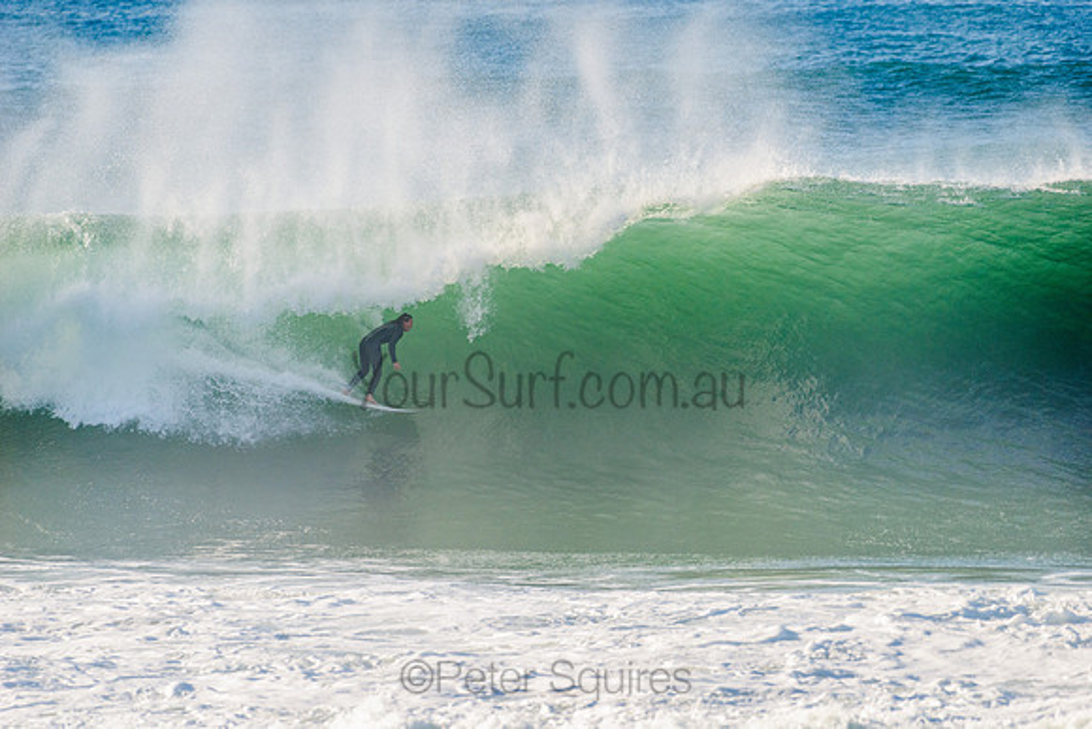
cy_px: 364
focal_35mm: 500
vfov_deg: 2.8
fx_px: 15170
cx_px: 546
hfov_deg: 4.1
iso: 280
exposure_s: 1/1600
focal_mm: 500
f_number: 5.6
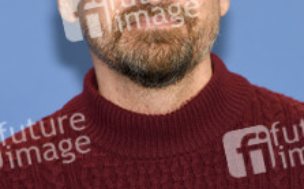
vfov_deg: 3.2
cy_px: 78
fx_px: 3403
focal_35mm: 411
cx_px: 169
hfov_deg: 5.1
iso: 640
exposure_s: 1/400
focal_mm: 150
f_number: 3.5
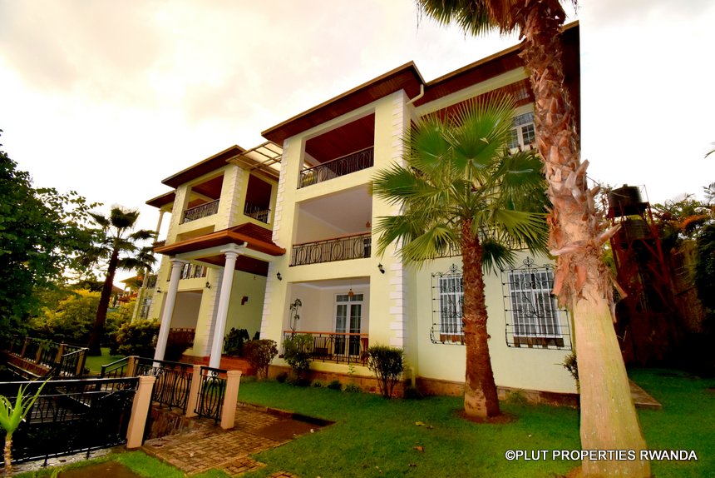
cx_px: 358
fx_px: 298
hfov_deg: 100.4
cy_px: 239
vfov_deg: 77.4
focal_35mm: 15
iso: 500
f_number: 8
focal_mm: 10
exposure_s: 1/125
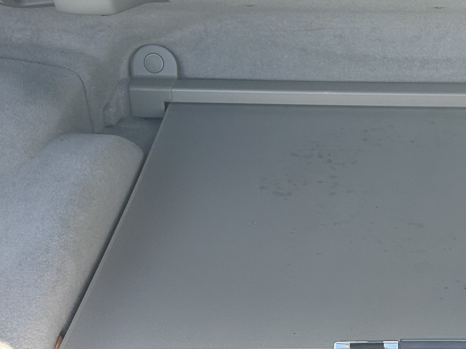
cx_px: 419
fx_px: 1063
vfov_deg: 18.5
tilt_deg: -33.7
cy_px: 288
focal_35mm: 79
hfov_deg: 24.0
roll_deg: +1.2
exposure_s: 1/758
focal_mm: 5.7
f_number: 1.5
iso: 50
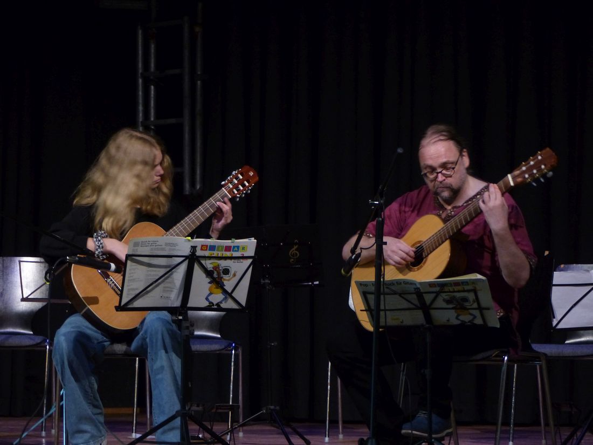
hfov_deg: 11.4
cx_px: 296
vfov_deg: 8.6
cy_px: 222
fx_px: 2964
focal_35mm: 173
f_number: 2.8
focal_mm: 31.1
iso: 400
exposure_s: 1/25
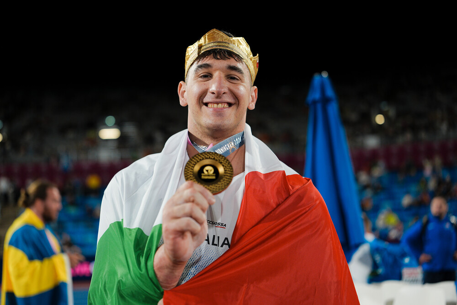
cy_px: 152
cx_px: 228
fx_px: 635
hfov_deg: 39.6
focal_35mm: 50
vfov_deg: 27.0
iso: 800
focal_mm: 50
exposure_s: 1/1250
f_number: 2
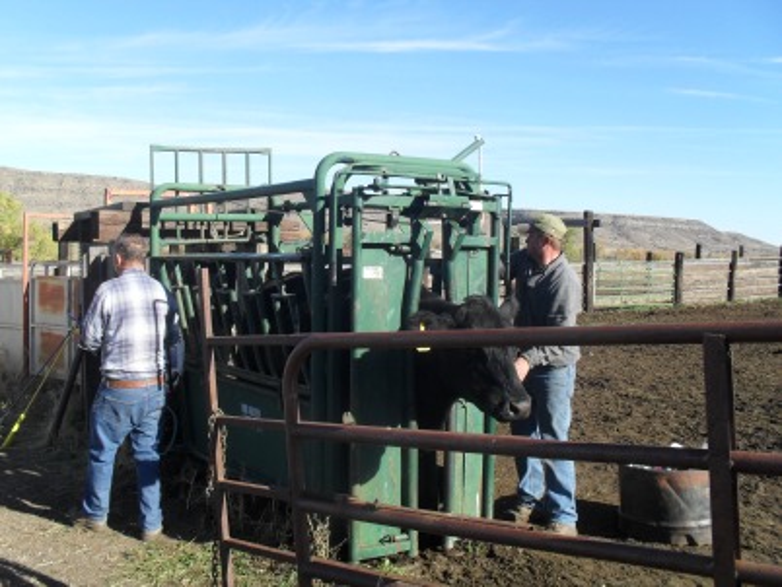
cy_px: 294
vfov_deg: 40.7
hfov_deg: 52.6
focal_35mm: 35
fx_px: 791
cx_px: 391
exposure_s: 1/125
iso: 100
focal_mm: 6.3
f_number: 8.4
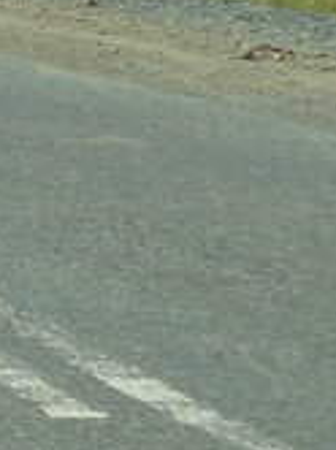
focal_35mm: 347
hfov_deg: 3.9
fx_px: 4502
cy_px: -464
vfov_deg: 5.6
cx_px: -1203
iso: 80
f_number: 4
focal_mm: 7.9
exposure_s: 1/400
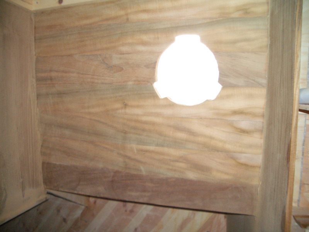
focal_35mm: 35
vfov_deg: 40.7
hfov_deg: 52.6
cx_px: 154
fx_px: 312
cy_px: 116
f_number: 2.6
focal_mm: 5.8
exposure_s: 1/60
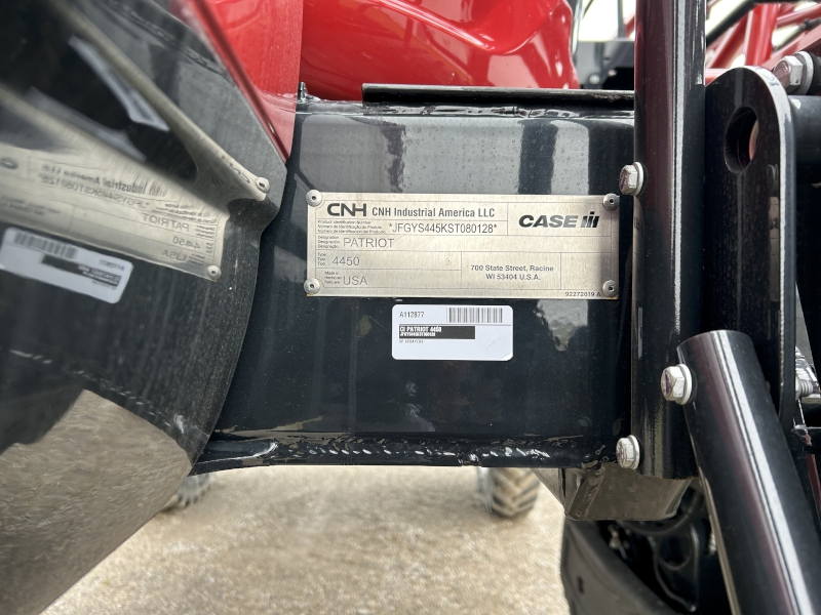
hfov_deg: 67.3
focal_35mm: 26
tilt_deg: +0.8
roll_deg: -3.4
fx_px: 617
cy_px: 308
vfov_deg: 53.1
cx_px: 410
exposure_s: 1/147
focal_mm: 5.7
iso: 32
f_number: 1.5
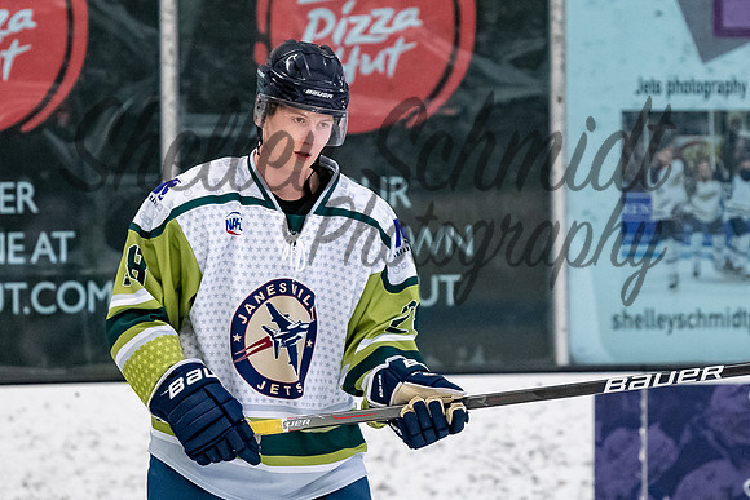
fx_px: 9188
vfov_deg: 3.1
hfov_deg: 4.7
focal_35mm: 441
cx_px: 324
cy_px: 152
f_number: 3.2
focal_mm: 185
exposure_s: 1/800
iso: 2000
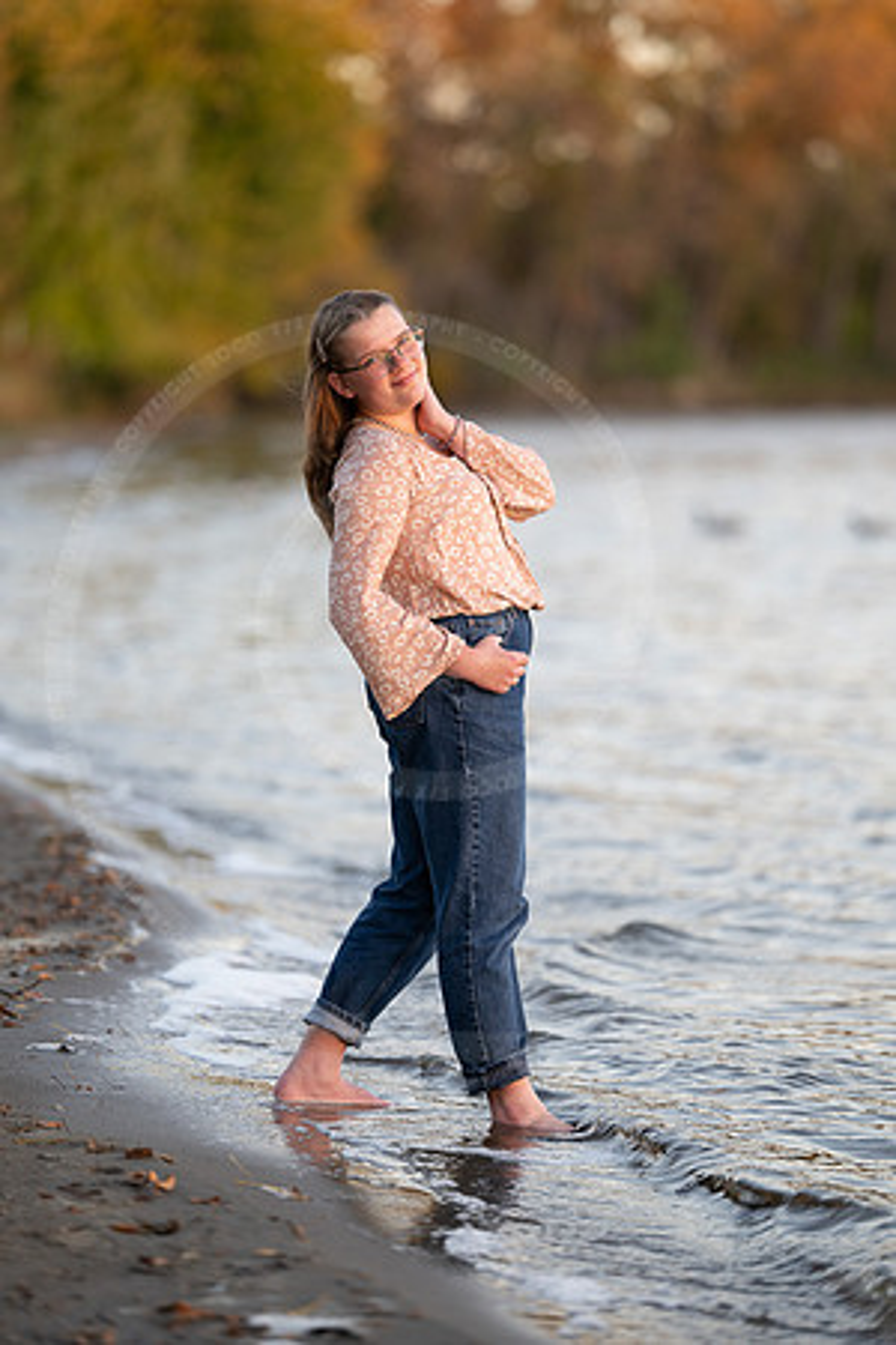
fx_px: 5040
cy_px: 672
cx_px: 448
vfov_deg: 15.2
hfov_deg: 10.2
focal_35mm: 135
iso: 400
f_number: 1.8
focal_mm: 135
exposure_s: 1/1000
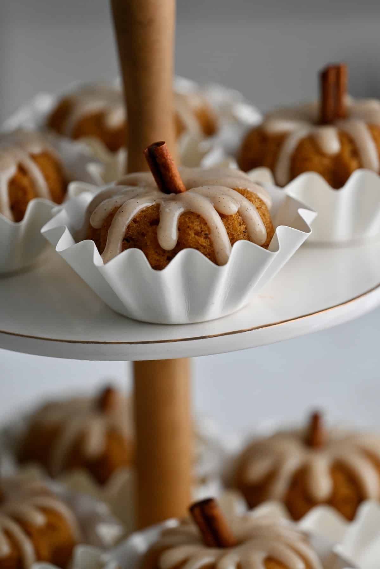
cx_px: 190
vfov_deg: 13.0
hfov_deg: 8.7
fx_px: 2494
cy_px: 284
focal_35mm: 158
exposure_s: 1/160
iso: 400
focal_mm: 105
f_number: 3
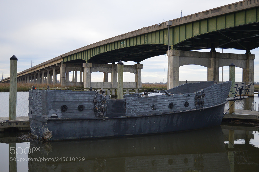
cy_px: 86
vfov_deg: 28.0
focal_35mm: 48
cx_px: 130
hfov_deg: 41.1
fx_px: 345
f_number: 4.5
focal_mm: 32
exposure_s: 1/125
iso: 180
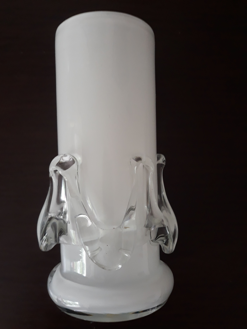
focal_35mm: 27
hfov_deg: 51.4
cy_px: 164
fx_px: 257
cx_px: 124
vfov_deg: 65.3
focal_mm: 3.71
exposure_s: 1/33
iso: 200
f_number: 1.7
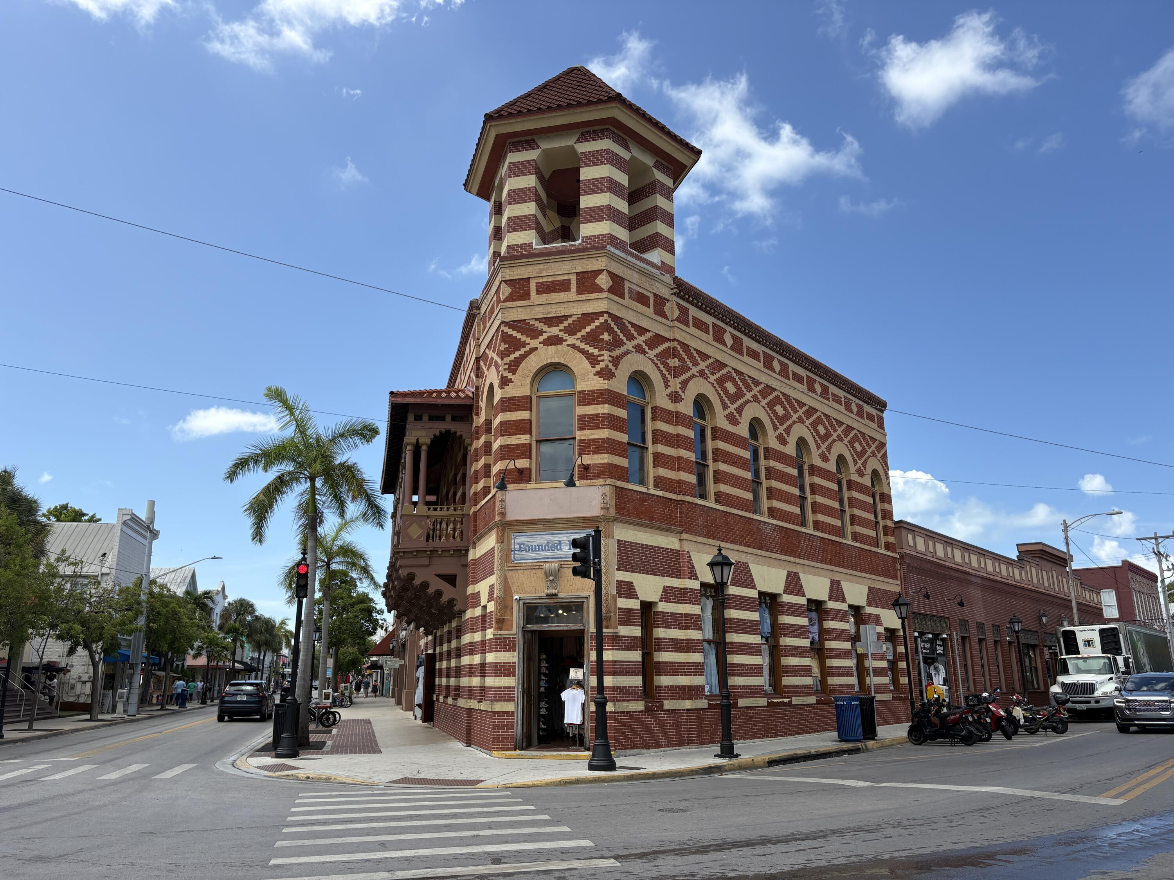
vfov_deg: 53.1
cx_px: 587
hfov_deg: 67.3
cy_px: 440
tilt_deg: +14.5
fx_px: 882
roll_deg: +0.9
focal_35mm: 26
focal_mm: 5.96
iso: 50
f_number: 1.6
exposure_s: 1/2747
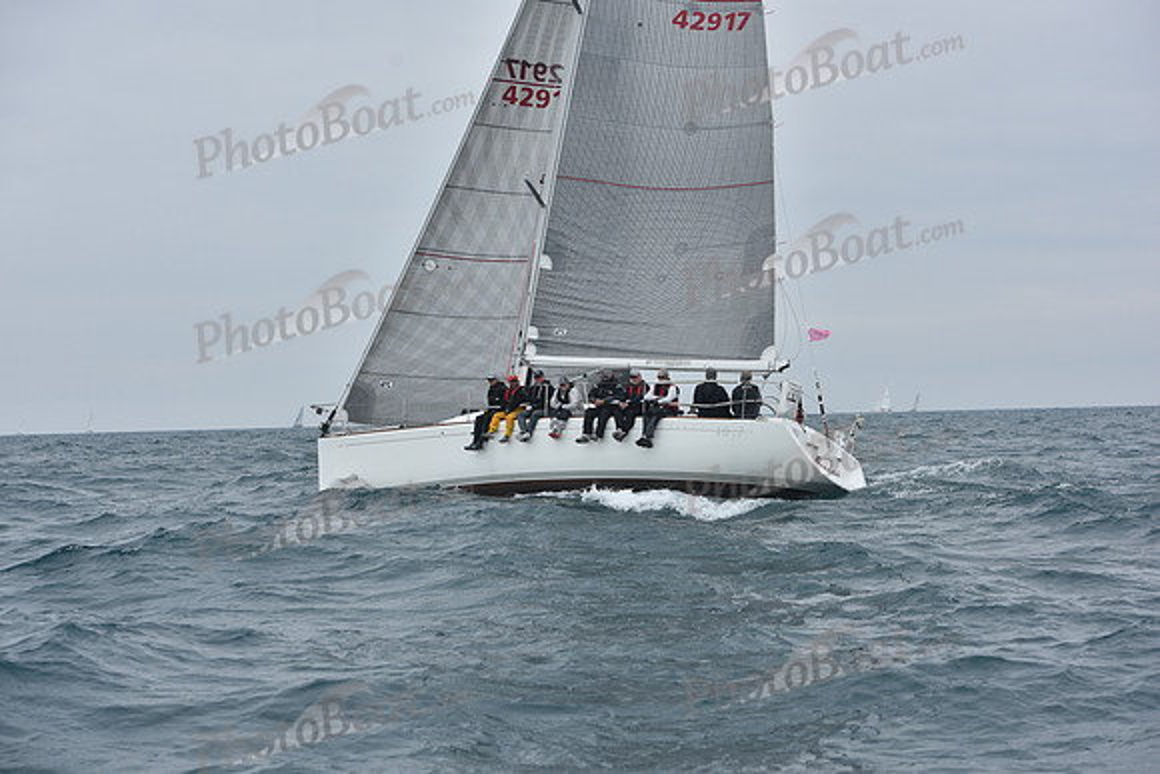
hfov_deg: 25.4
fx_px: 2578
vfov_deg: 17.1
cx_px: 580
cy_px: 387
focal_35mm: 80
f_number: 7.1
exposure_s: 1/800
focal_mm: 80
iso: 250
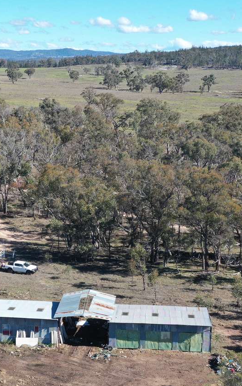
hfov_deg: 19.9
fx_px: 686
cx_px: 68
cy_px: 276
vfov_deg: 31.1
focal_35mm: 65
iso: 100
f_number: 5
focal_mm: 10.26
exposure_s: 1/320
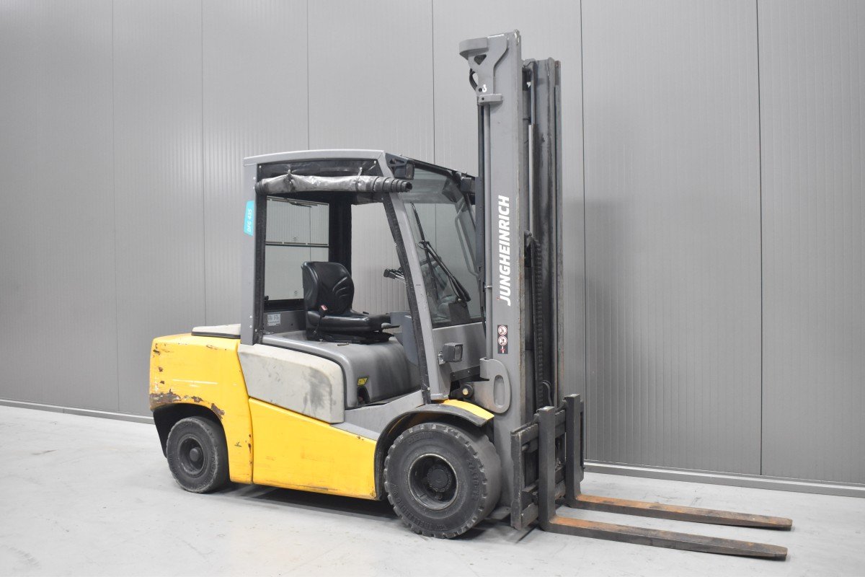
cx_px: 432
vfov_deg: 40.0
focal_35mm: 33
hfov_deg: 57.2
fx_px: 793
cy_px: 288
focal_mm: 22
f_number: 4.5
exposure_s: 1/40
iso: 1600
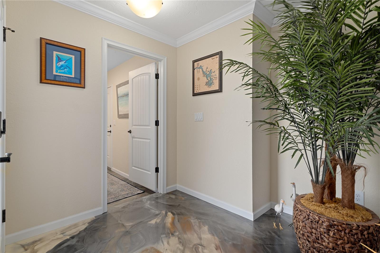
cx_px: 190
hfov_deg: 95.0
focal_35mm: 16
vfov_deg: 72.0
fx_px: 174
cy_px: 126
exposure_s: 1/3
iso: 250
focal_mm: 11
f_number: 8
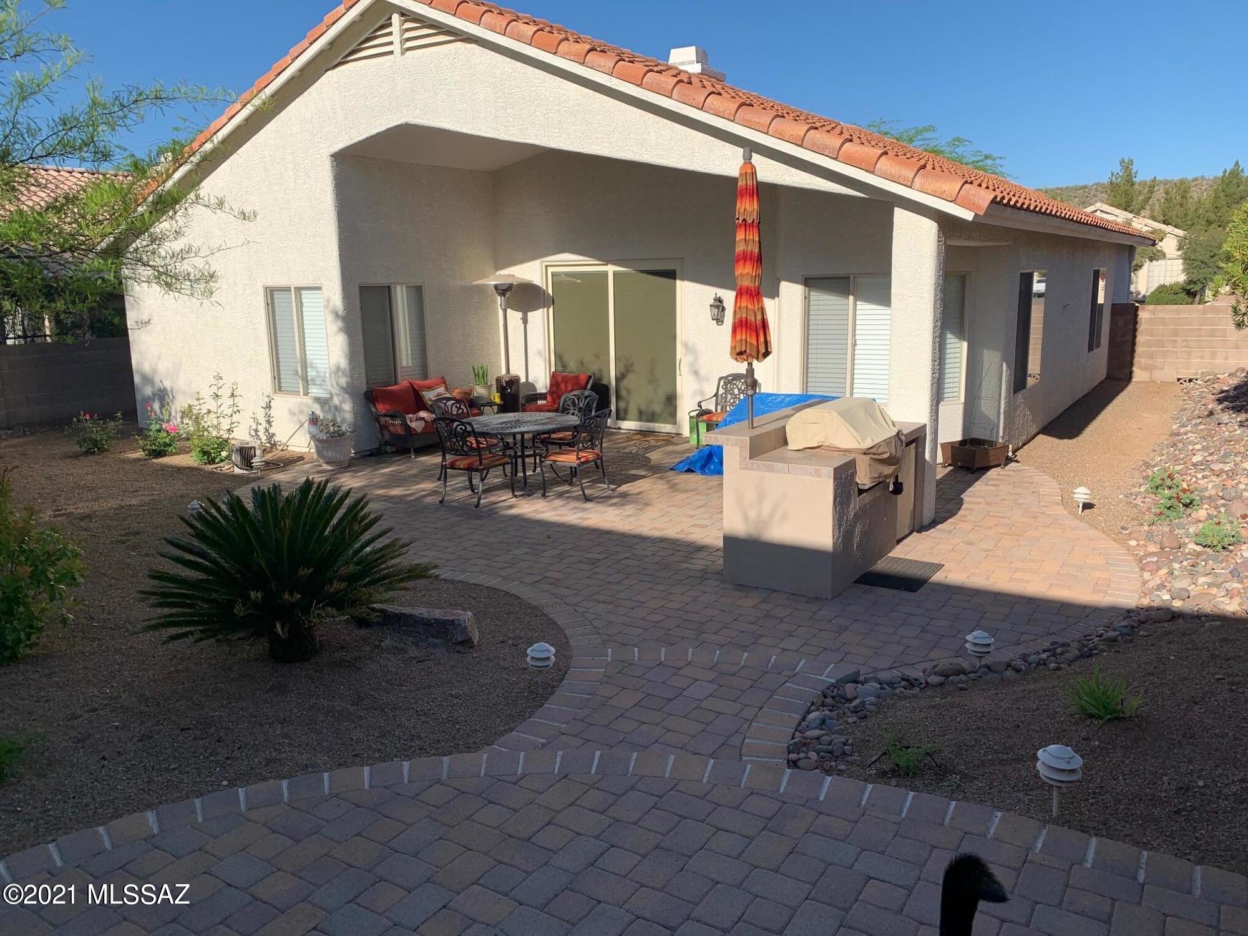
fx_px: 937
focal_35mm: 26
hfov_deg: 67.3
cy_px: 468
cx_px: 624
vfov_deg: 53.1
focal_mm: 4.25
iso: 25
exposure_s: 1/2309
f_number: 1.8
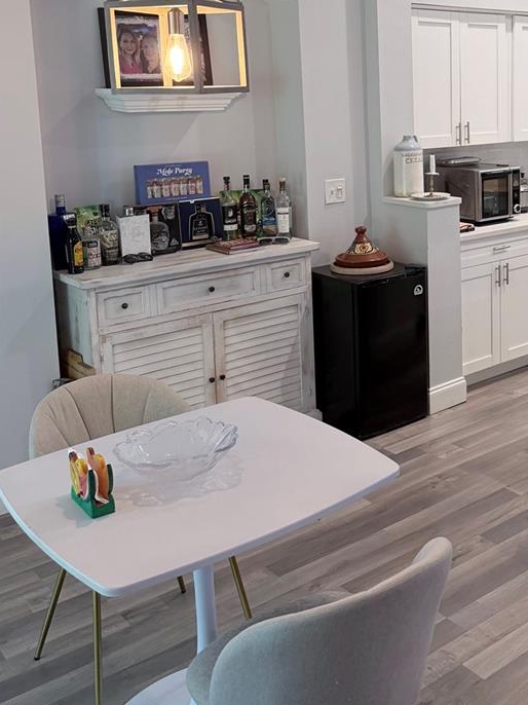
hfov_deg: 32.9
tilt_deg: -7.3
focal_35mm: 42
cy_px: 206
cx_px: 455
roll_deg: +0.6
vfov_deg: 43.8
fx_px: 855
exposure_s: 1/60
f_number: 1.78
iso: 125
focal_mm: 6.76
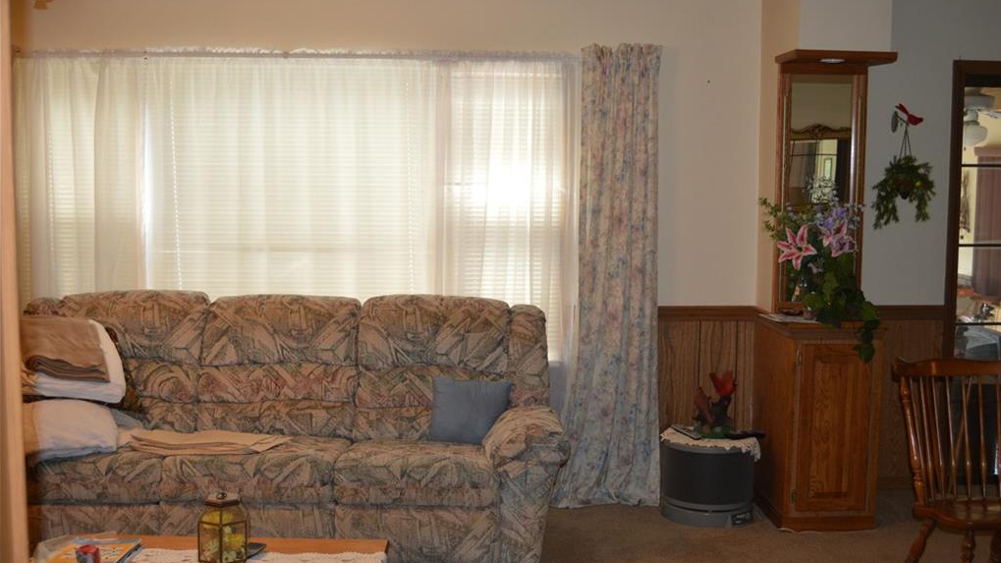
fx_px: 1088
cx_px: 502
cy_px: 297
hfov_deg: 49.4
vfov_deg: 29.0
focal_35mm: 41
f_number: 4
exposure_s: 1/60
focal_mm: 26
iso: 640
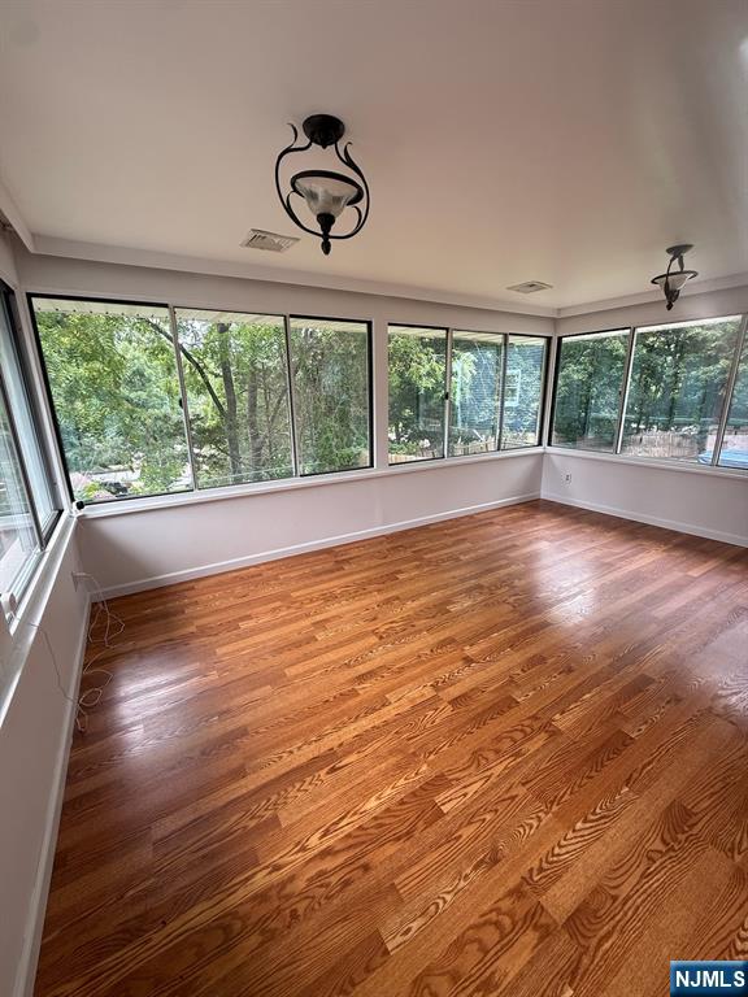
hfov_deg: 85.7
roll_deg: +0.8
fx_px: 403
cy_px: 498
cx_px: 374
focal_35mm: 14
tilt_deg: -14.1
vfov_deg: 102.1
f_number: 2.2
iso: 50
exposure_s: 1/99
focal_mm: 2.22
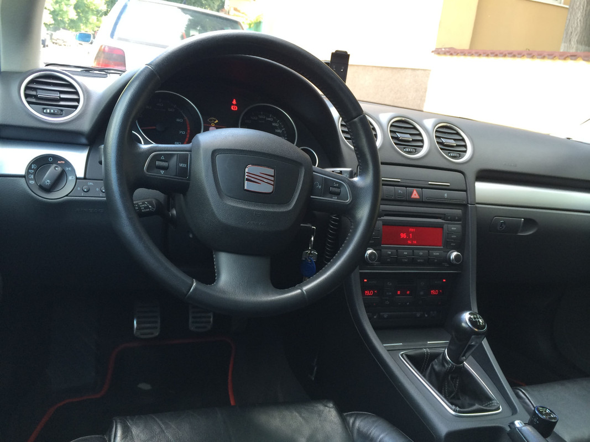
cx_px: 295
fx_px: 511
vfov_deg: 46.8
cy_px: 221
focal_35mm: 30
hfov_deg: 60.0
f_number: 2.2
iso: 40
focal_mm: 4.12
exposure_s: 1/30
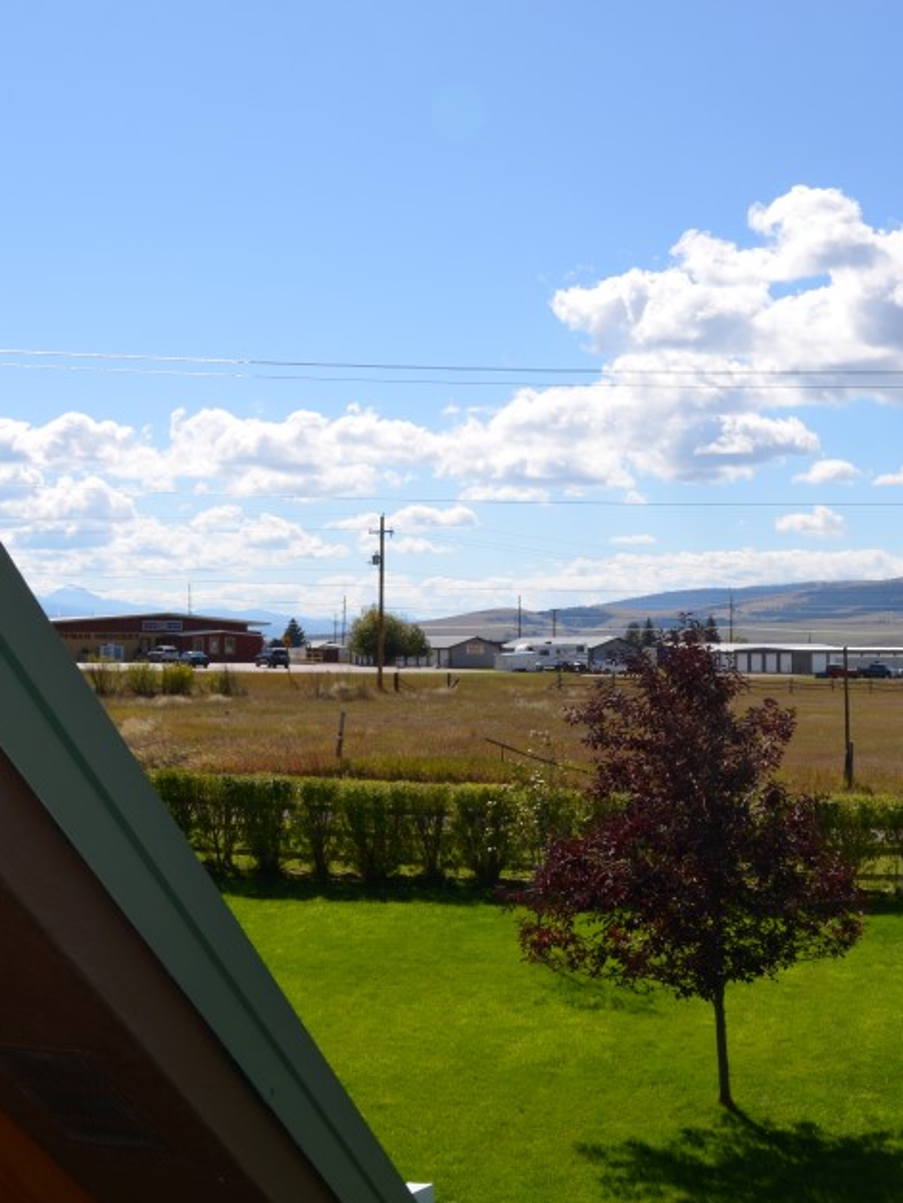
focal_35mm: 48
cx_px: 686
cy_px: 596
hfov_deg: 29.8
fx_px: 1668
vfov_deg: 39.6
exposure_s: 1/200
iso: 100
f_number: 11
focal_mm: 18
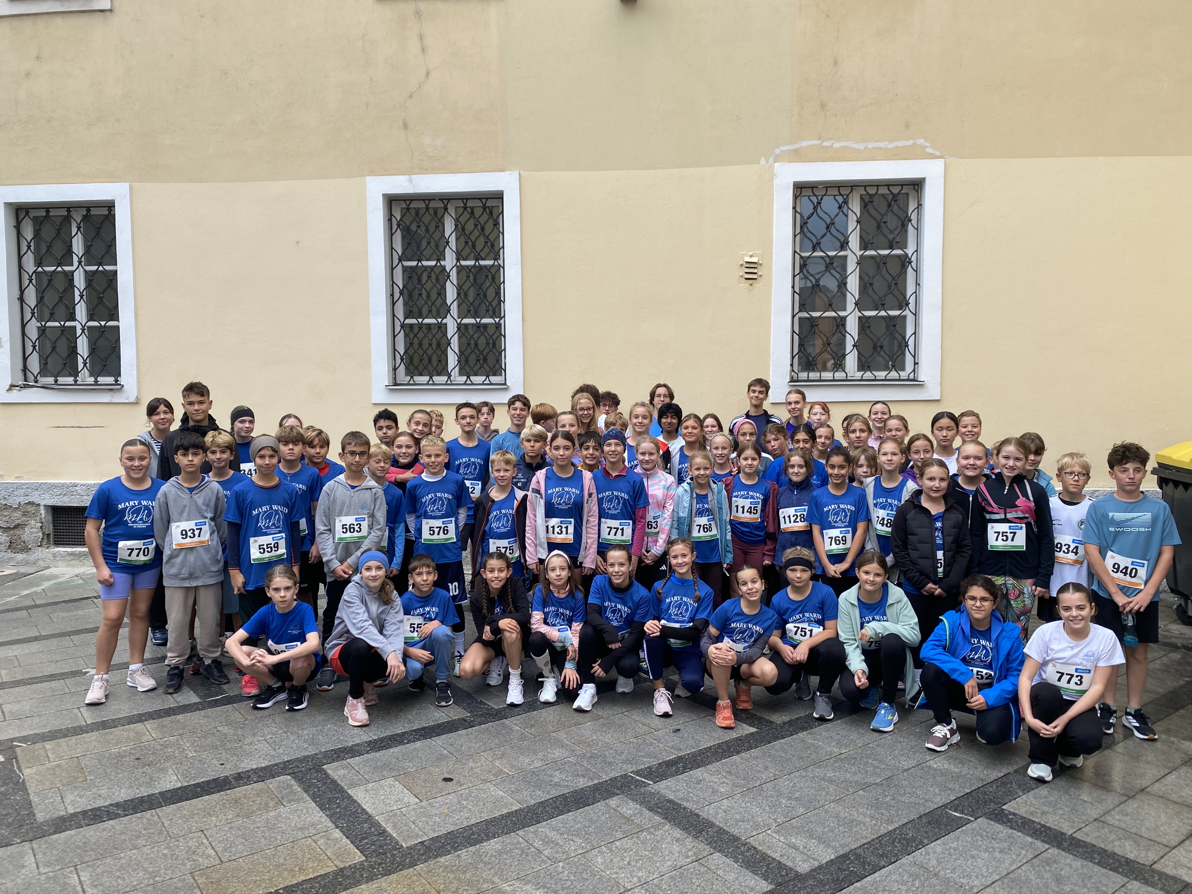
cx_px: 596
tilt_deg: -4.8
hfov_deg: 67.3
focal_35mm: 26
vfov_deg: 53.1
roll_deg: +0.1
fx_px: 895
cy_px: 447
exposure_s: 1/121
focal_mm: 4.25
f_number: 1.8
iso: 32
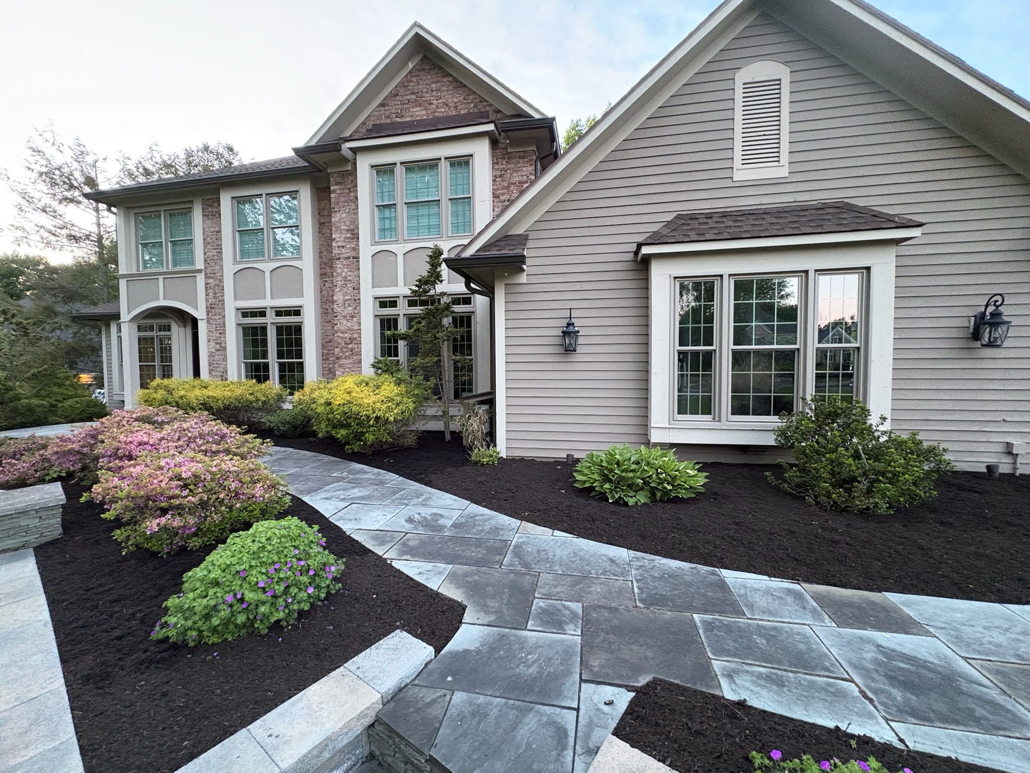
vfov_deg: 85.7
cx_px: 515
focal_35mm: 14
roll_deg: +0.4
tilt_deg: -2.8
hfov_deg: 102.1
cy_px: 386
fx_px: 417
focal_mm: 2.22
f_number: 2.2
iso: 640
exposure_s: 1/60
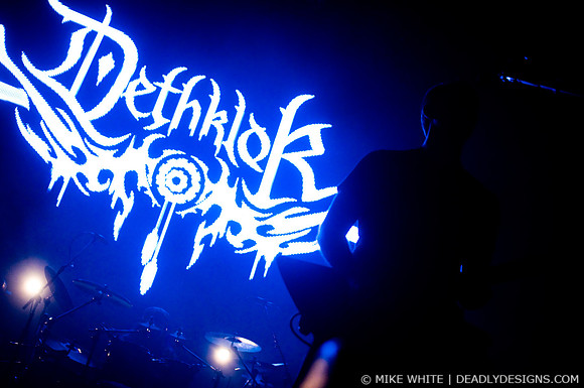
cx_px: 292
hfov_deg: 43.7
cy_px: 194
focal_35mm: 45
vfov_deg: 29.8
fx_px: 729
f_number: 2.2
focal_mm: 30
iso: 1000
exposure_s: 1/160
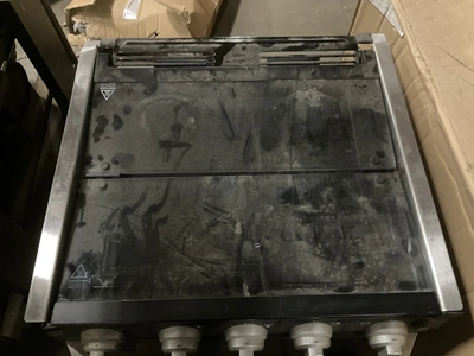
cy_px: 178
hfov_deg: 61.7
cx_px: 237
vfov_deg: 48.2
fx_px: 397
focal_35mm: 29
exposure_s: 1/20
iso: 500
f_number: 1.8
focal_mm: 3
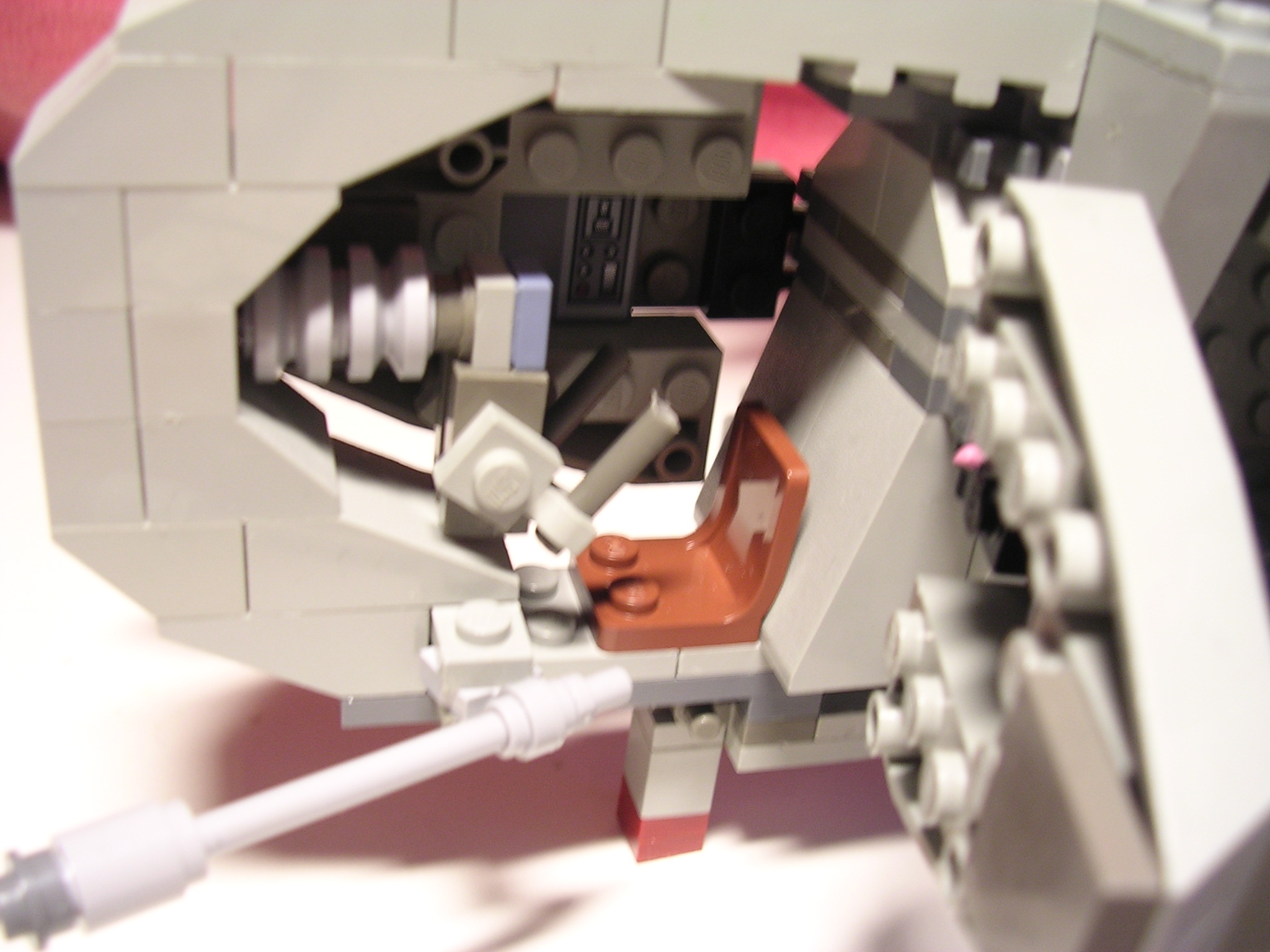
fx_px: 1394
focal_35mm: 38
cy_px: 476
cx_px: 635
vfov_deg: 37.7
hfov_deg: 49.0
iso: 100
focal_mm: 5.8
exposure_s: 1/5.3
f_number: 2.8
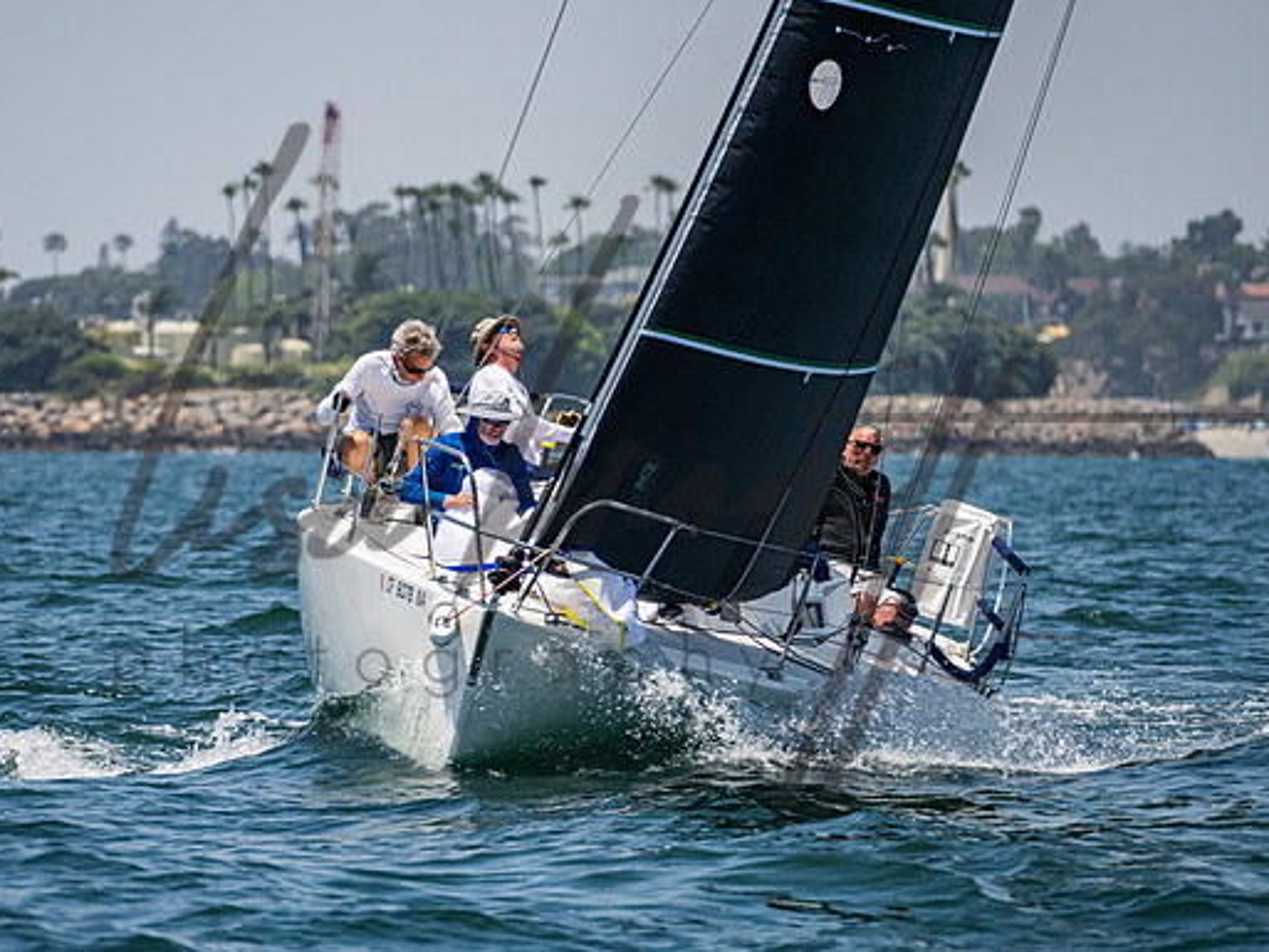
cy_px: 441
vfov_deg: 2.5
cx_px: 537
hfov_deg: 3.3
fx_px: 21817
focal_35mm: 595
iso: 400
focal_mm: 400
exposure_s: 1/2500
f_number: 8
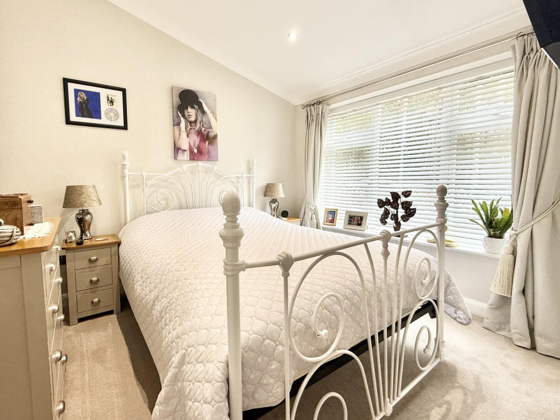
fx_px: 259
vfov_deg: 78.1
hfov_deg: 94.2
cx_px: 251
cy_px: 201
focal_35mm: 16
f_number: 2.2
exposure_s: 1/100
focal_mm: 2.22
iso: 125
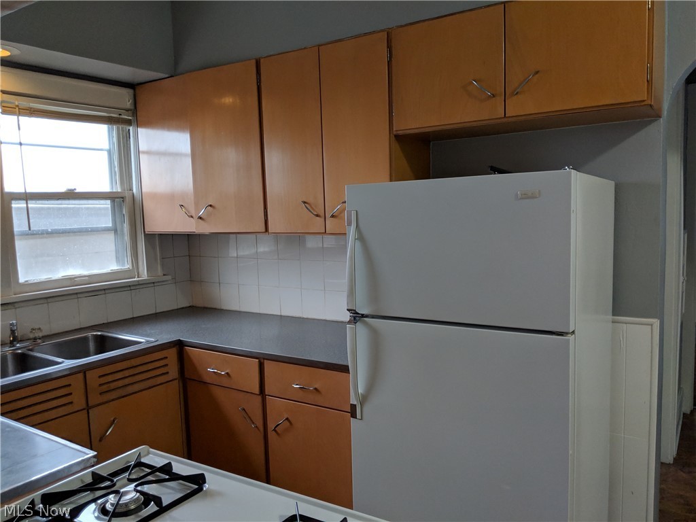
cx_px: 348
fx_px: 543
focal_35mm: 27
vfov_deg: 51.4
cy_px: 261
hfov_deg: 65.3
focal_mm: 4.44
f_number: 1.8
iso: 174
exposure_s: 1/125
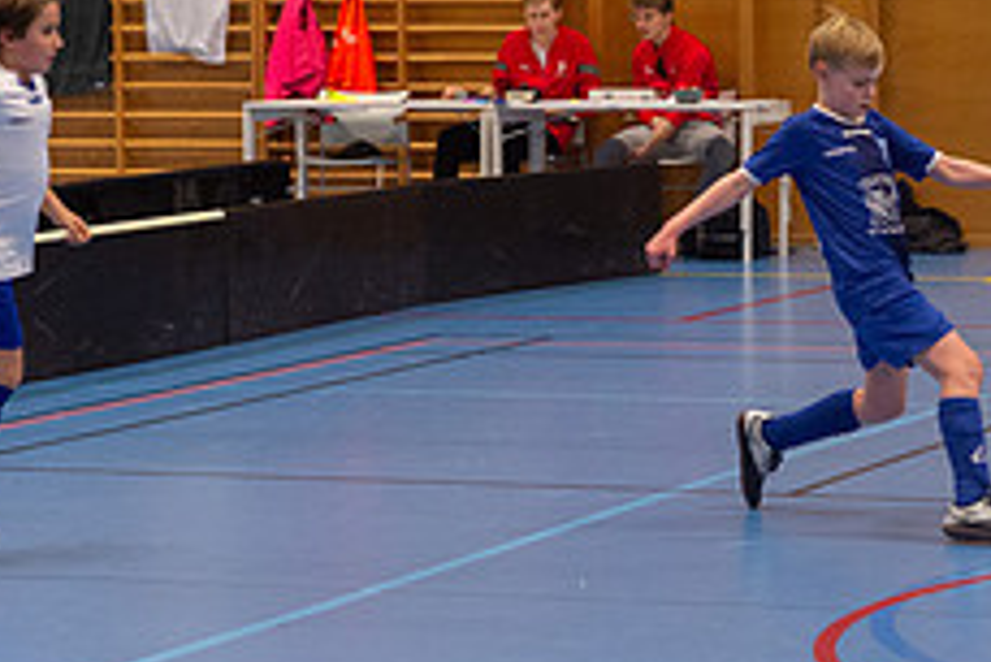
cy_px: 281
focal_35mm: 177
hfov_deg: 11.5
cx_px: 943
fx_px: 4875
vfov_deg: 7.8
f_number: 3.5
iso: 5000
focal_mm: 70
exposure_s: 1/400
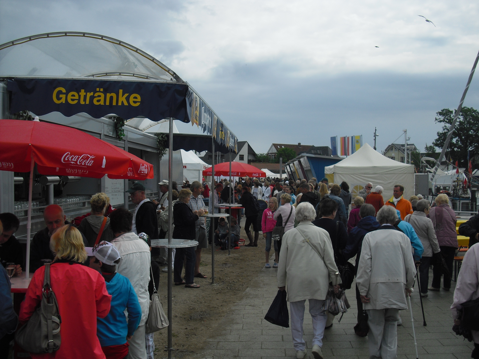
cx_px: 240
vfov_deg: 37.7
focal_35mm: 38
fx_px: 526
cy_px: 180
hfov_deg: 49.0
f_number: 5.6
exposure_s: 1/500
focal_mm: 6.2
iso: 64
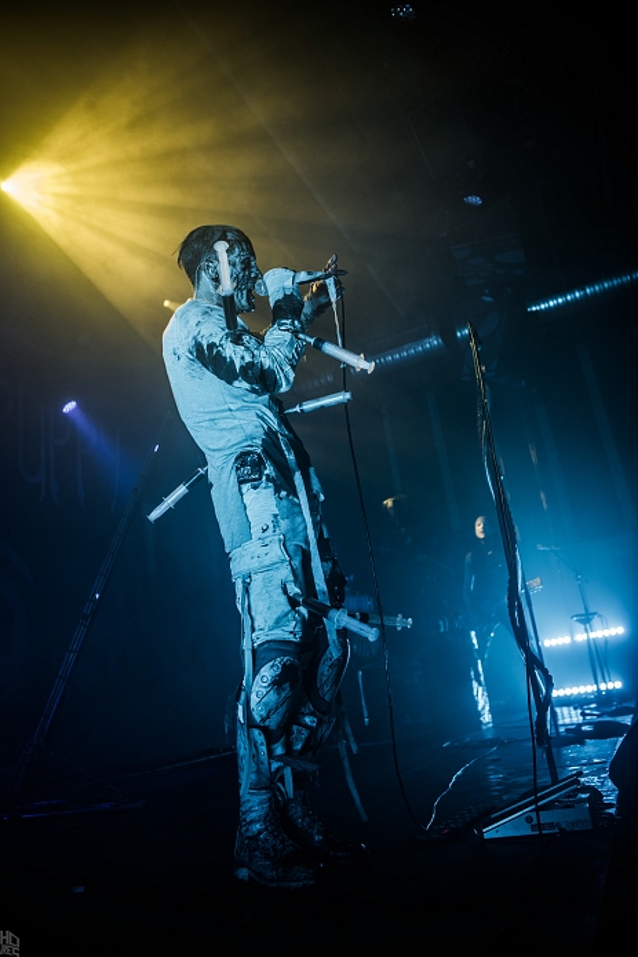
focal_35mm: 28
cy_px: 478
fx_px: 745
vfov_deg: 65.5
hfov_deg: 46.4
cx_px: 311
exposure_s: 1/80
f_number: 2.8
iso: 200
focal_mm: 27
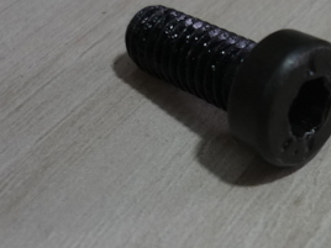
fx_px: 822
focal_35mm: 86
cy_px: 123
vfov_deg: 17.2
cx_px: 248
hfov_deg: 22.5
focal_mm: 5.5
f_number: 2.8
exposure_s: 1/30
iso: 100
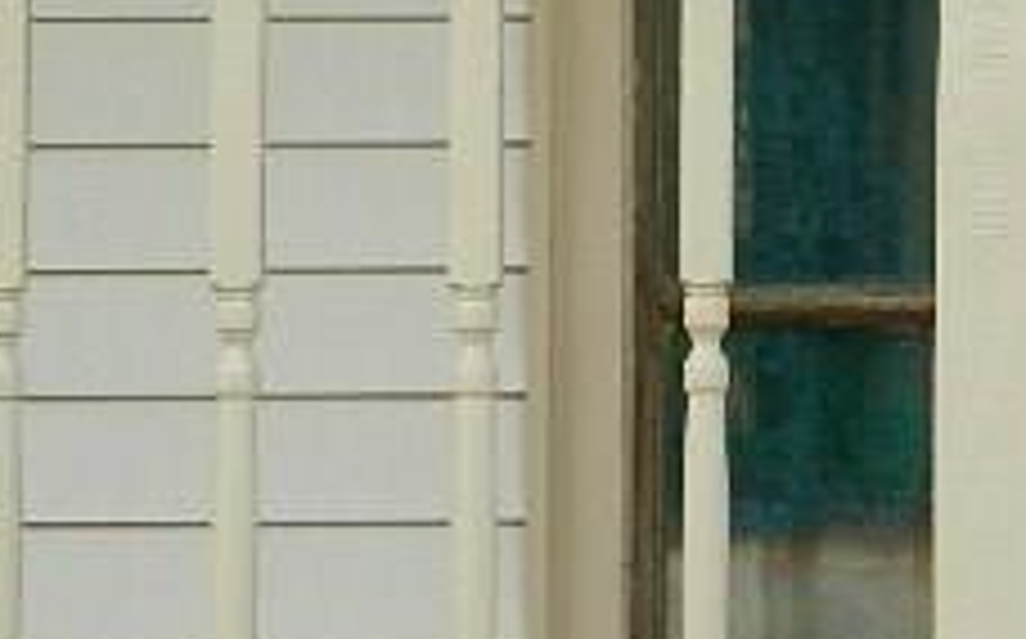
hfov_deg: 9.2
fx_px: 6257
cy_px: -194
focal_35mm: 224
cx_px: 1368
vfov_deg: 5.8
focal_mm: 8.4
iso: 200
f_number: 3.6
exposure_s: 1/400
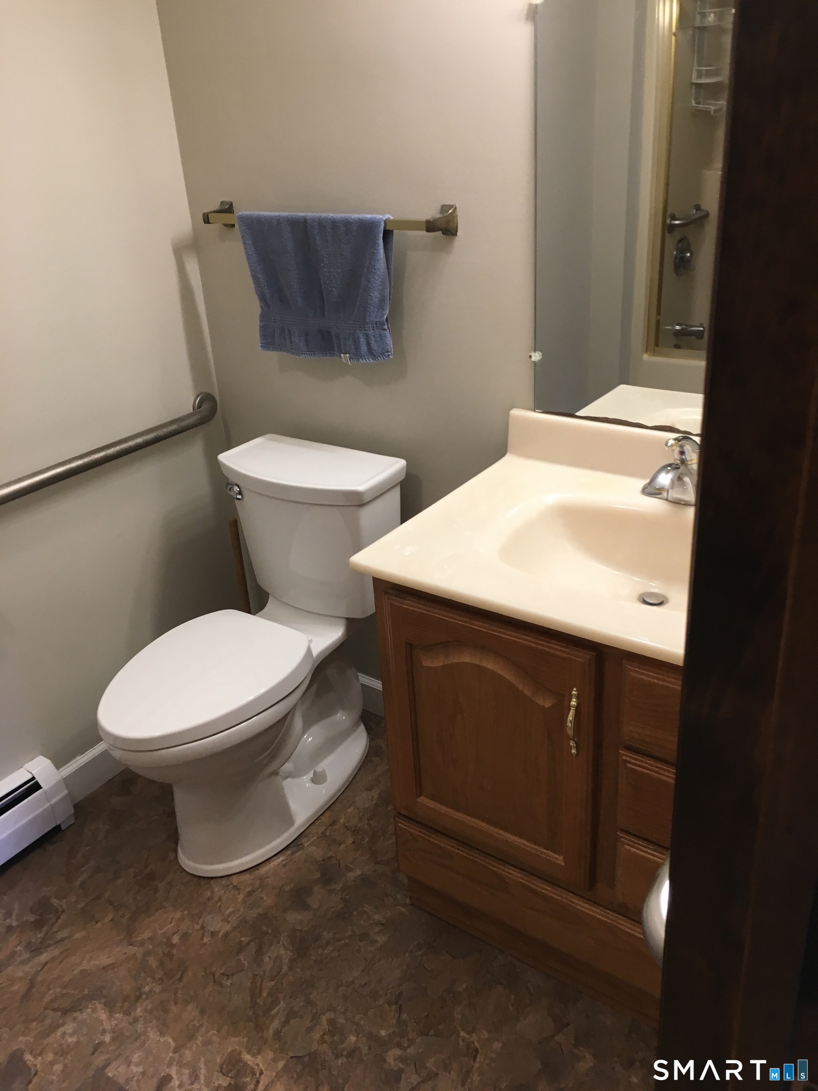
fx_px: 914
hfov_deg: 48.2
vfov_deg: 61.7
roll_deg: +5.3
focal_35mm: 29
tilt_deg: -27.5
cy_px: 546
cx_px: 409
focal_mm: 4.15
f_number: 2.2
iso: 64
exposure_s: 1/30
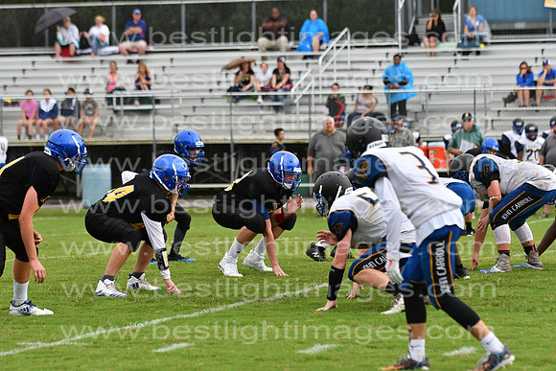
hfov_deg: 9.8
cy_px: 186
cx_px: 278
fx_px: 3244
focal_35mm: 210
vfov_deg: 6.5
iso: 800
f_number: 3.5
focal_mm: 140
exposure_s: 1/4000
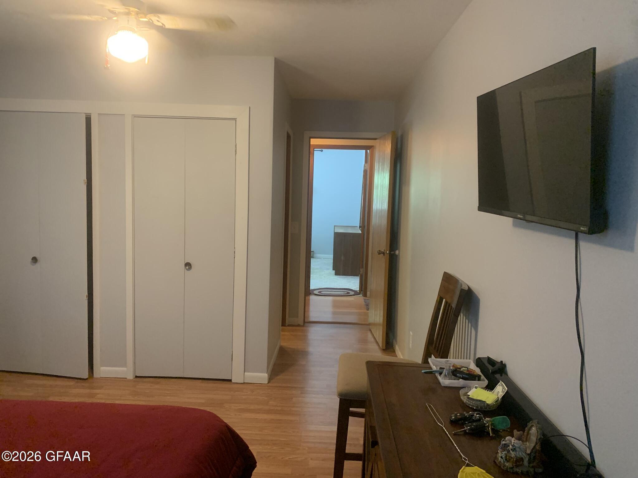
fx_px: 479
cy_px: 239
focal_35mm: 26
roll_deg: -0.9
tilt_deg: -5.9
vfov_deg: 53.1
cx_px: 319
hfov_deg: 67.3
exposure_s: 1/46
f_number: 1.8
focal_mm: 4.25
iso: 400
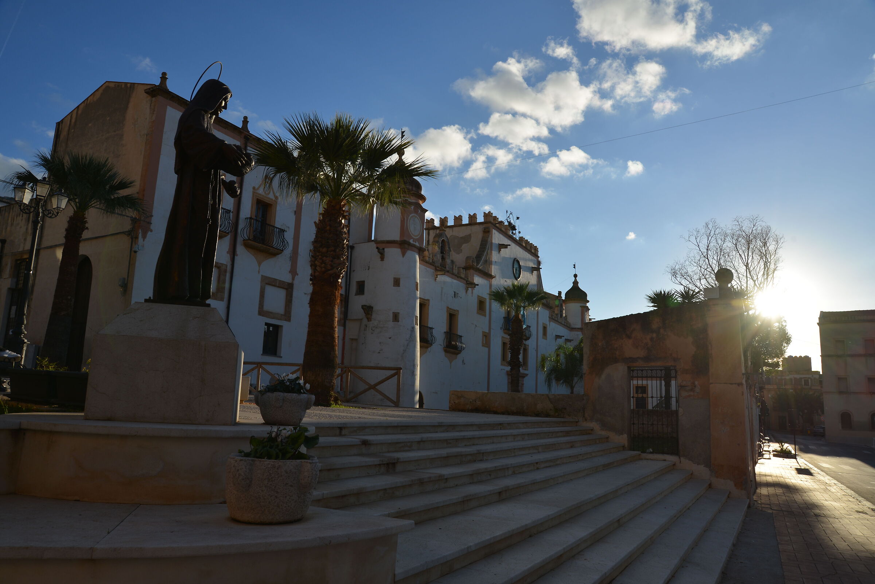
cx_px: 438
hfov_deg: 73.7
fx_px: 584
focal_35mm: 24
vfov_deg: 53.2
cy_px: 292
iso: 100
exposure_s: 1/320
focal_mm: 24
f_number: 9
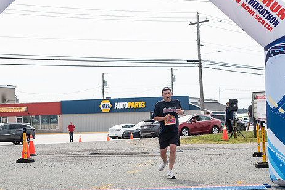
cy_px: 103
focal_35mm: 93
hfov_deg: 21.9
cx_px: 163
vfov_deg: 14.7
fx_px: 736
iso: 800
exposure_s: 1/3200
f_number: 4
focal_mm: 56
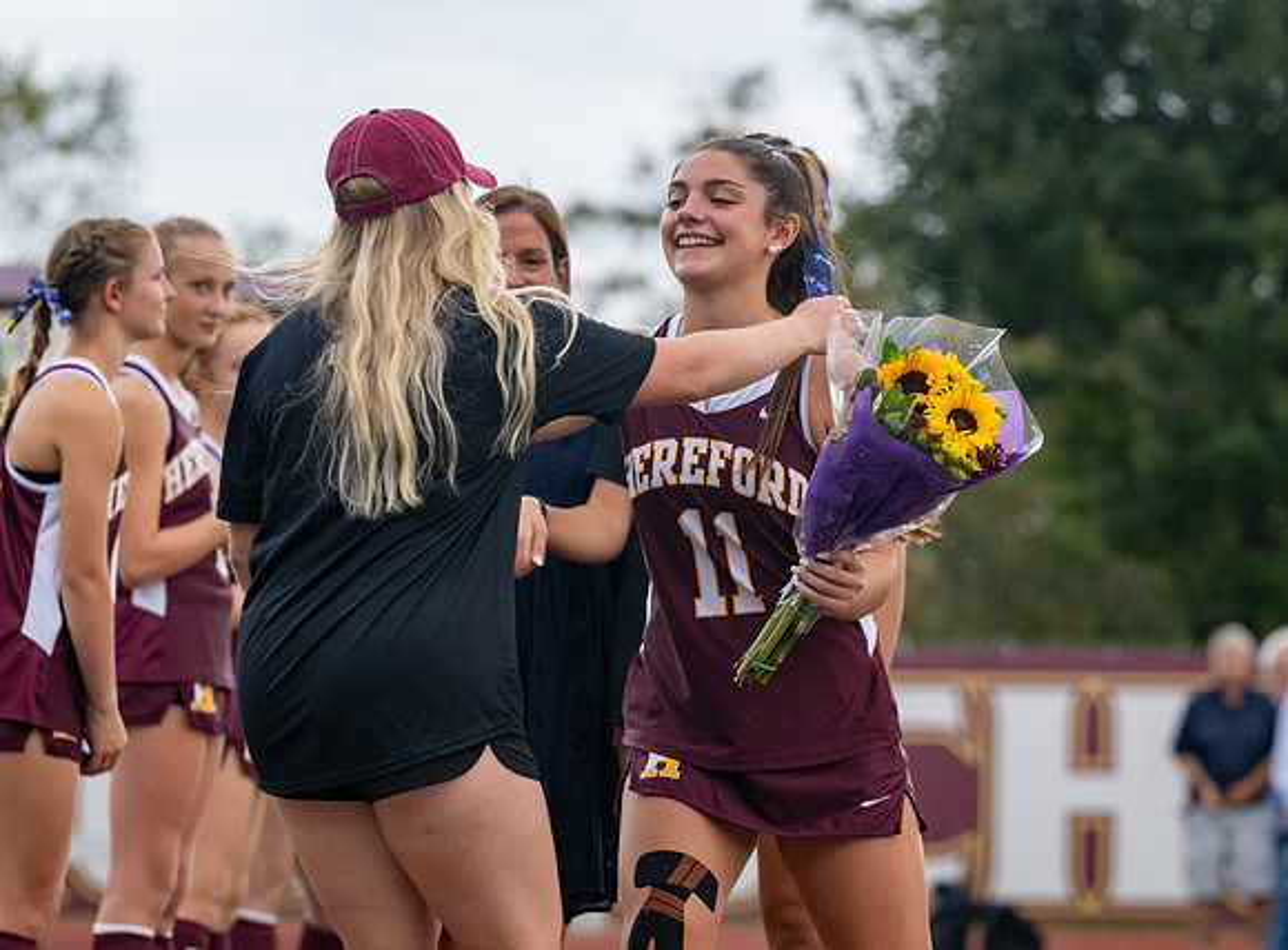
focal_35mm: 248
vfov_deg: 5.9
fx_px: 9172
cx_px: 692
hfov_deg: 8.0
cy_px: 527
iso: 1400
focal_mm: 160
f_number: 4.5
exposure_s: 1/640
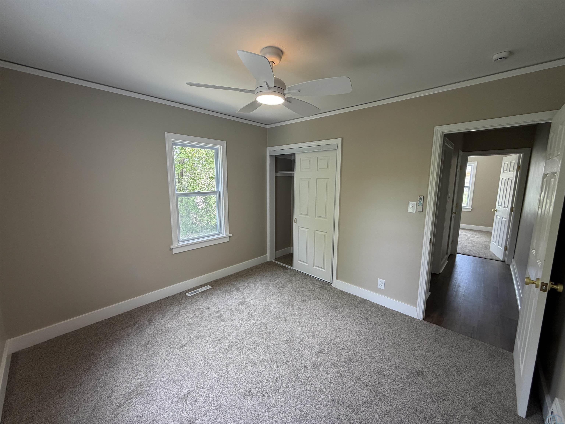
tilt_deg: -8.2
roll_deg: -0.2
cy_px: 212
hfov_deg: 102.1
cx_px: 282
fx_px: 229
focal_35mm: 14
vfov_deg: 85.7
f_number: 2.2
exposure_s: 1/121
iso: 125
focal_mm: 2.22
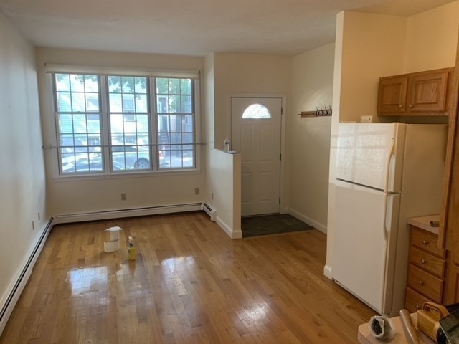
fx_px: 345
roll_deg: +0.1
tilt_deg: -10.6
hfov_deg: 67.3
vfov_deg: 53.1
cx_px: 230
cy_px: 172
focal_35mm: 26
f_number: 1.8
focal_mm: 4.25
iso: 100
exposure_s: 1/60
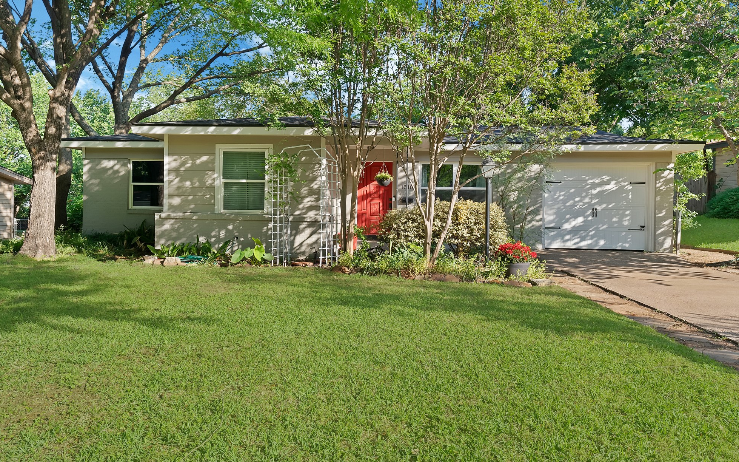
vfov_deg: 49.2
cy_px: 211
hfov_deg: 72.6
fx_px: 503
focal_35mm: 25
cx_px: 374
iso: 640
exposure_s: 1/50
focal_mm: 24
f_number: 9
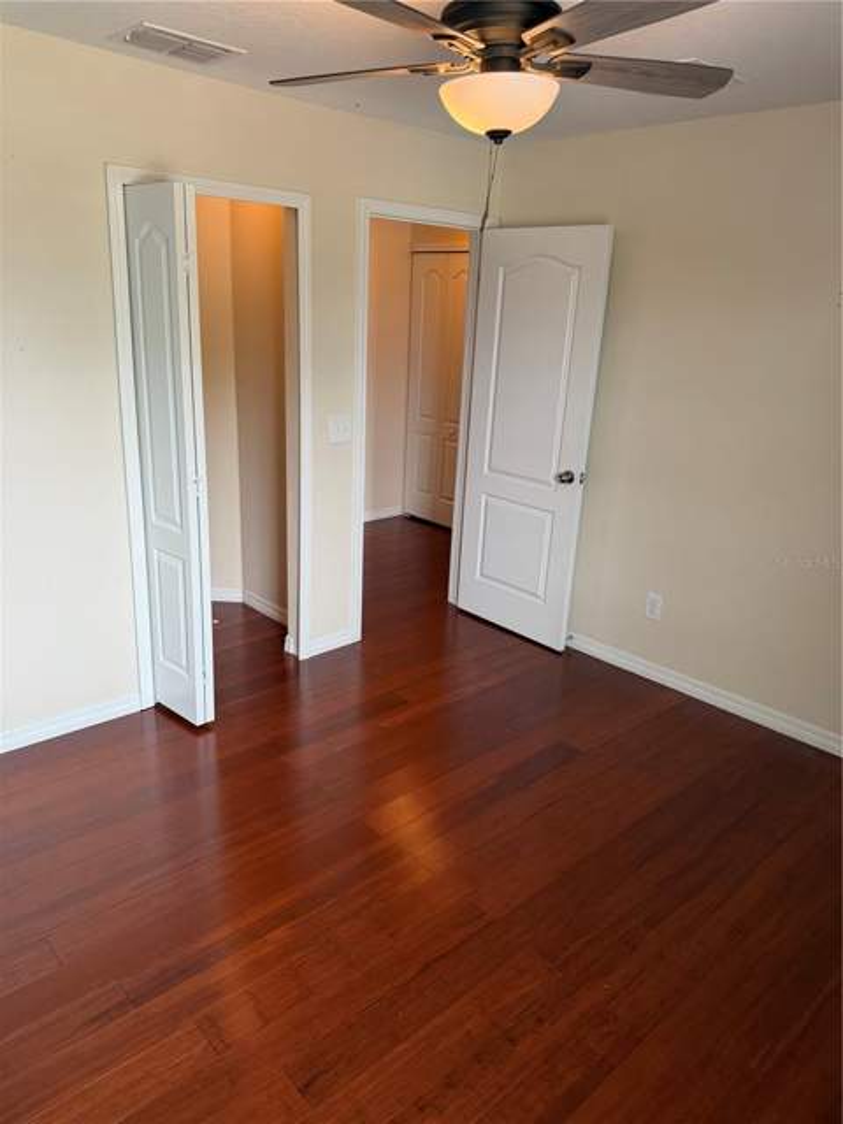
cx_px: 422
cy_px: 562
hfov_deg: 56.8
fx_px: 779
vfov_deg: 71.6
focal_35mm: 24
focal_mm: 6.76
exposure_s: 1/120
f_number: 1.78
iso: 160
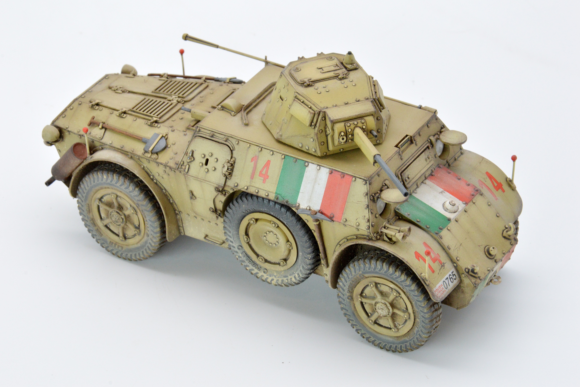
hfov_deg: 13.0
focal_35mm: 159
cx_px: 290
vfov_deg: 8.7
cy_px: 193
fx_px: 2553
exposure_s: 1/20
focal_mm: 105
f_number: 18
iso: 800
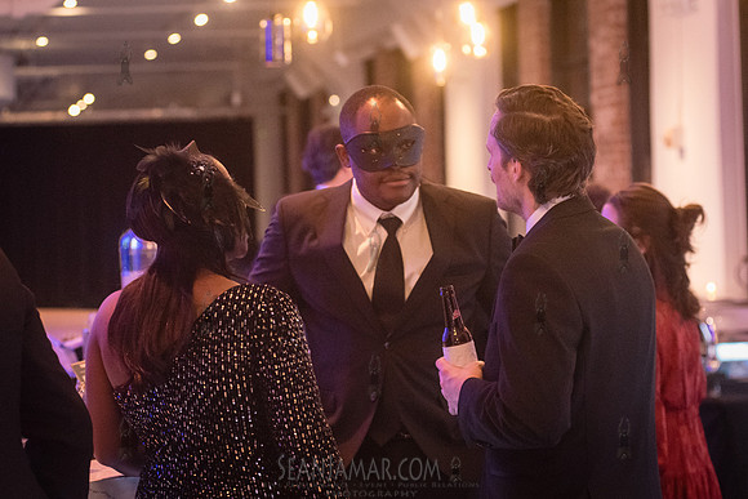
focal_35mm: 102
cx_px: 359
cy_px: 284
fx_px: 2127
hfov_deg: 19.9
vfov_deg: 13.4
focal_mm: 80
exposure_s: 1/125
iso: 8000
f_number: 3.5
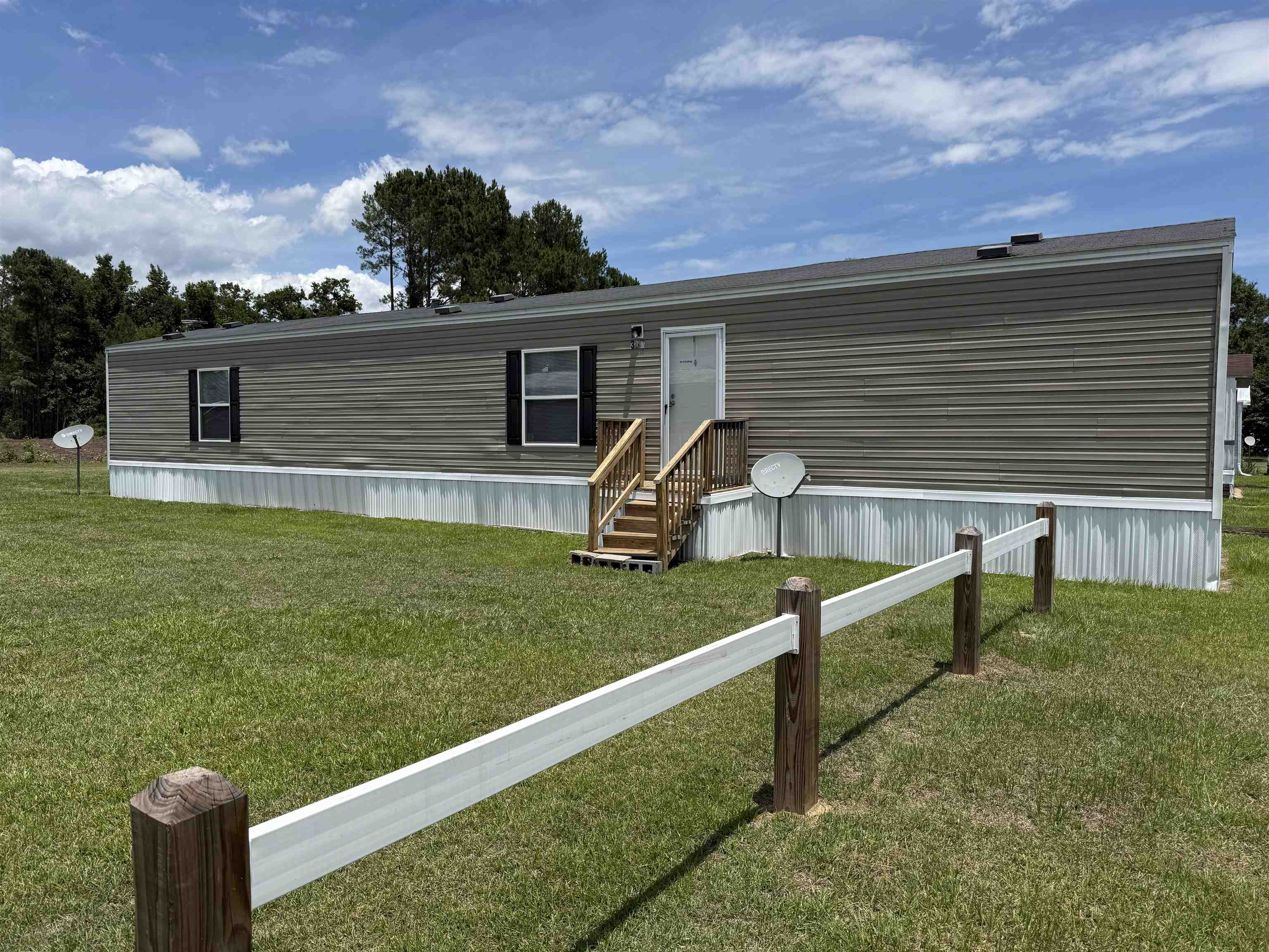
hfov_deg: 71.6
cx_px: 634
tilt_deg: -2.6
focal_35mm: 24
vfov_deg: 56.8
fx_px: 880
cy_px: 476
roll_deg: -0.6
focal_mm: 6.76
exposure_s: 1/6173
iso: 80
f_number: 1.78
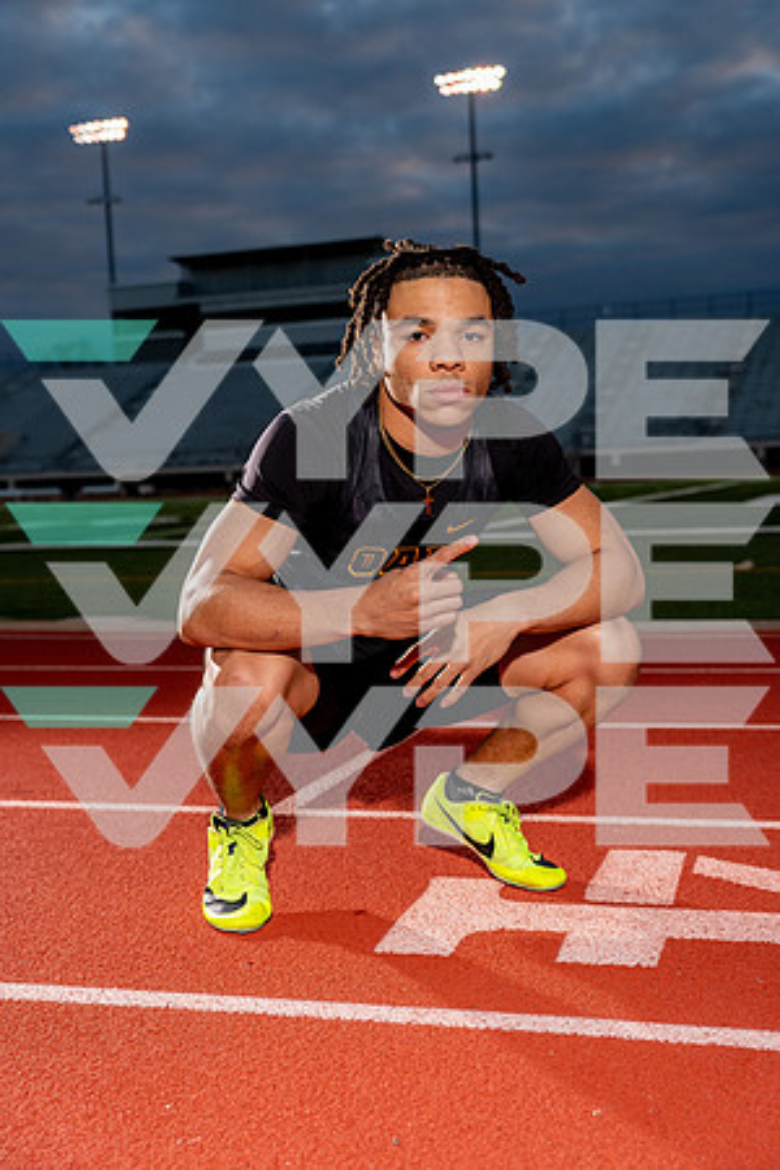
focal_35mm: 44
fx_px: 1430
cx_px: 390
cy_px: 585
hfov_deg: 30.5
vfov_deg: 44.5
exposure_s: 1/1250
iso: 320
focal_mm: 44
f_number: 4
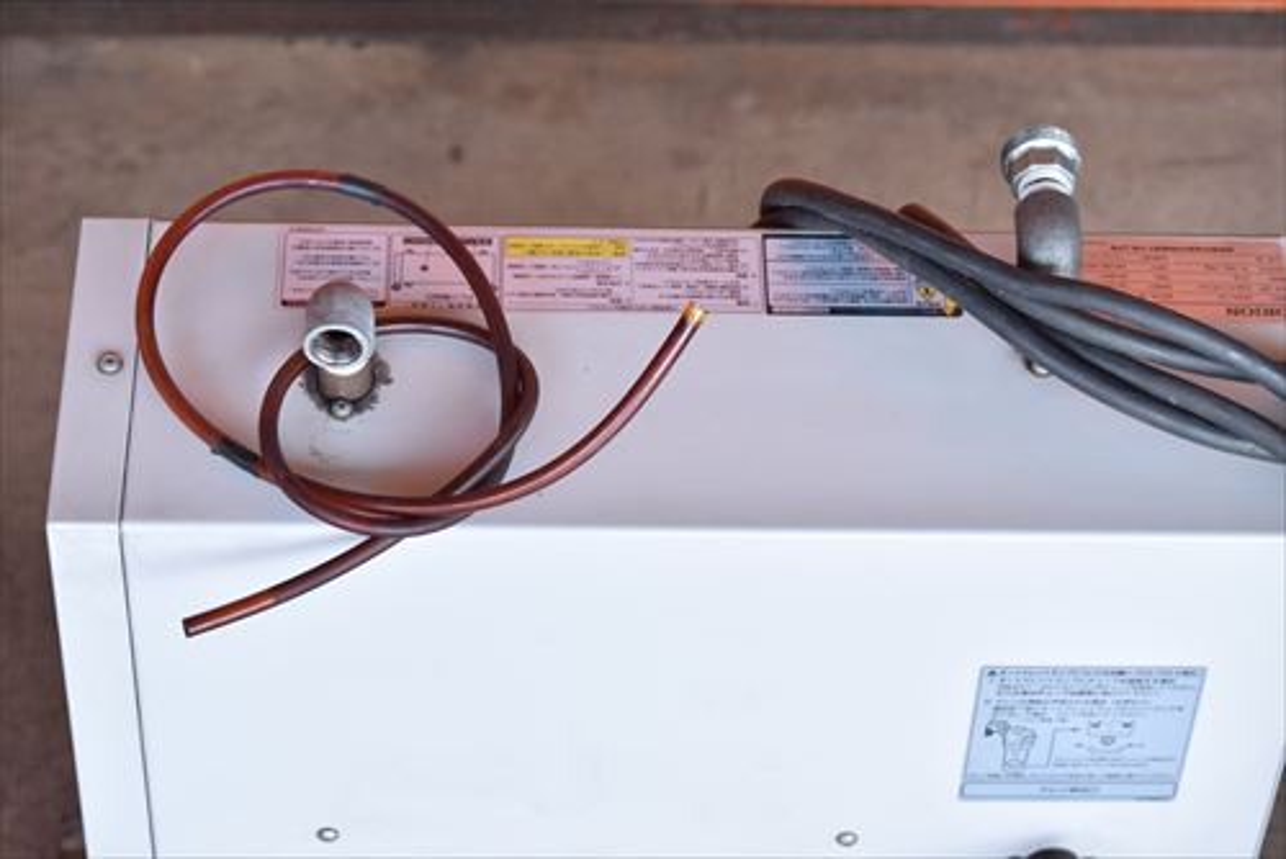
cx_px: 643
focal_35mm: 82
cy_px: 430
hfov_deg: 24.6
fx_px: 2949
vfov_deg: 16.6
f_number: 6.3
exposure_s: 1/500
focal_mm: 55
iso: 1250
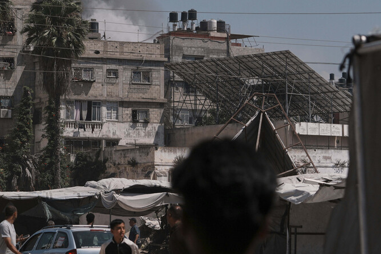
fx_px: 1767
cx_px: 2
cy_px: 50
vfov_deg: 8.2
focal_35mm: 167
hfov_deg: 12.2
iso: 160
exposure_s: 1/4000
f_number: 5
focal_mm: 70
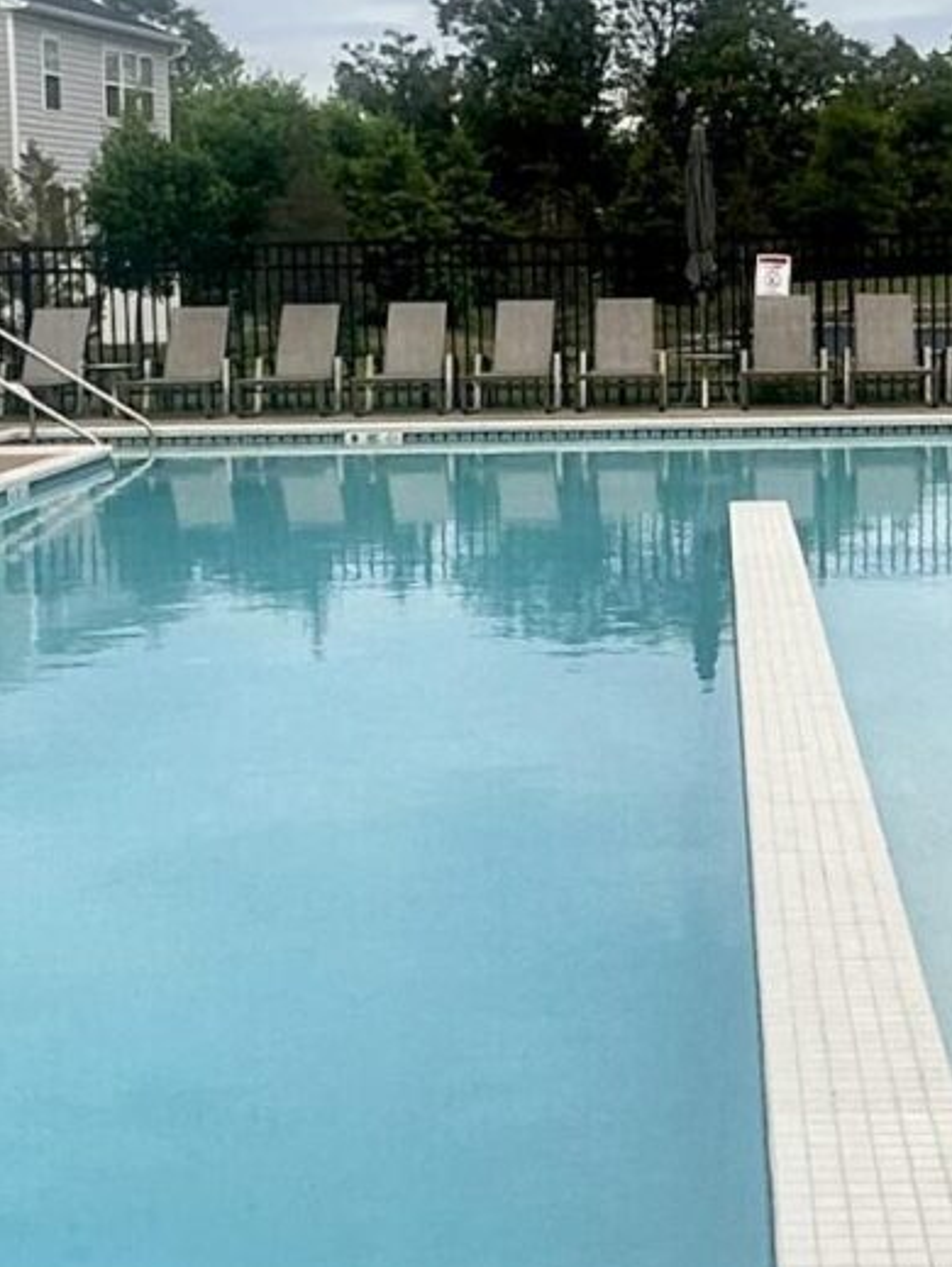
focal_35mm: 69
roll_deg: +1.3
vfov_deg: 28.1
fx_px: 2527
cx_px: 659
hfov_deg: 21.2
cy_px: 481
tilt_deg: -4.5
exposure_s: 1/1319
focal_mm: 2.22
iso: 40
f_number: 2.2
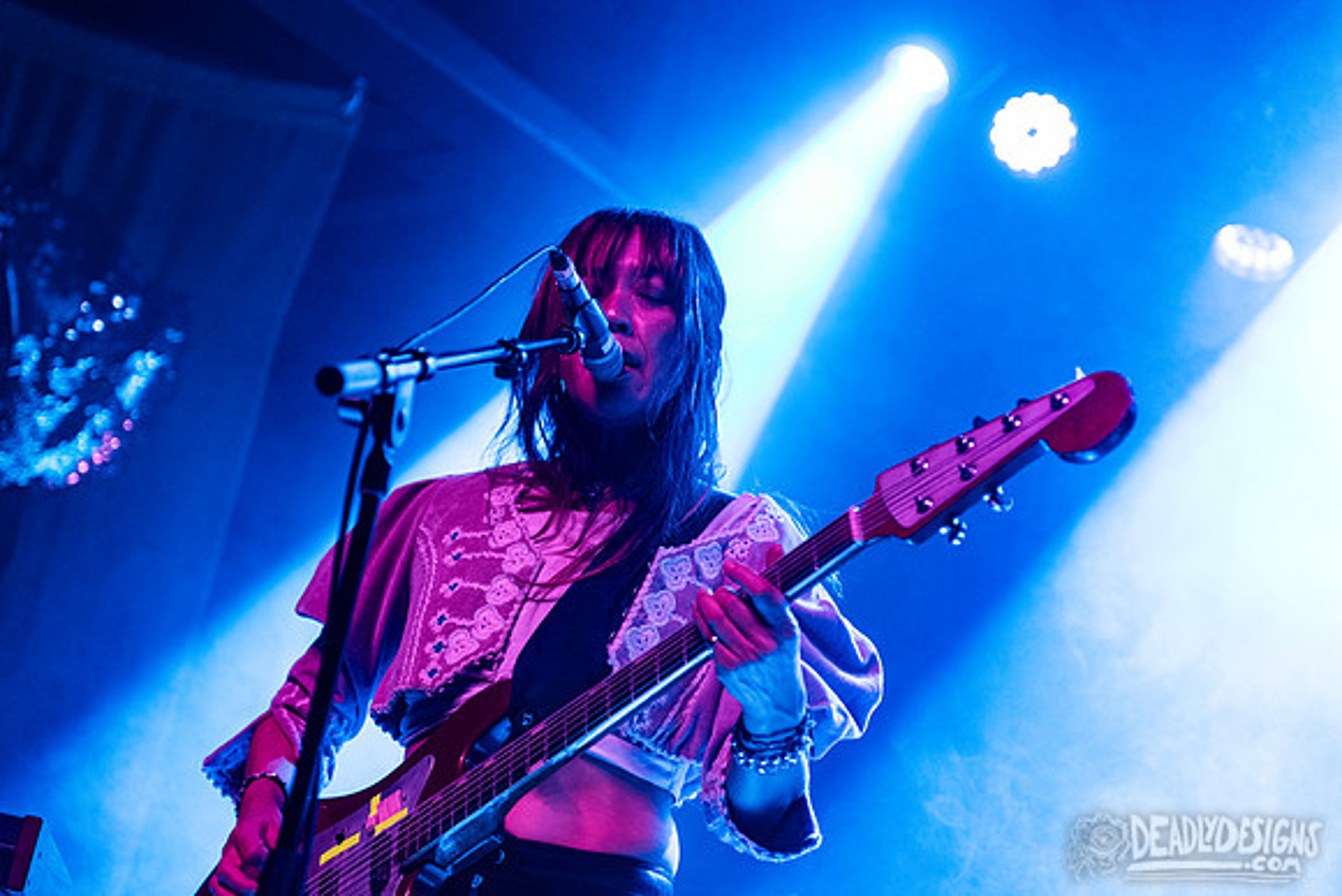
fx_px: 2610
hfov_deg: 28.8
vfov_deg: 19.5
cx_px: 671
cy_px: 448
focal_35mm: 70
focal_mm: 70
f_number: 3.2
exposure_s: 1/125
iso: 2500
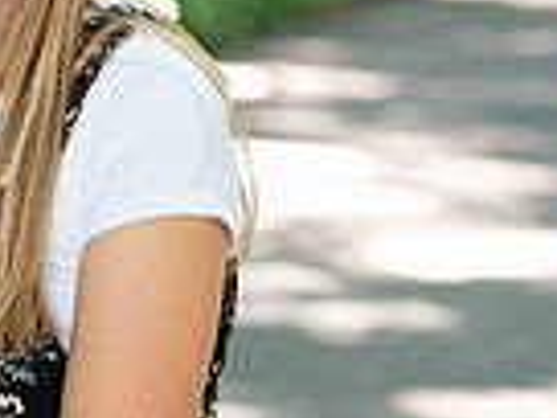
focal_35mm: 401
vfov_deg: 3.7
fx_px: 6452
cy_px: 170
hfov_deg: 4.9
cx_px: -33
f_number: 3.5
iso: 640
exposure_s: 1/200
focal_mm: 98
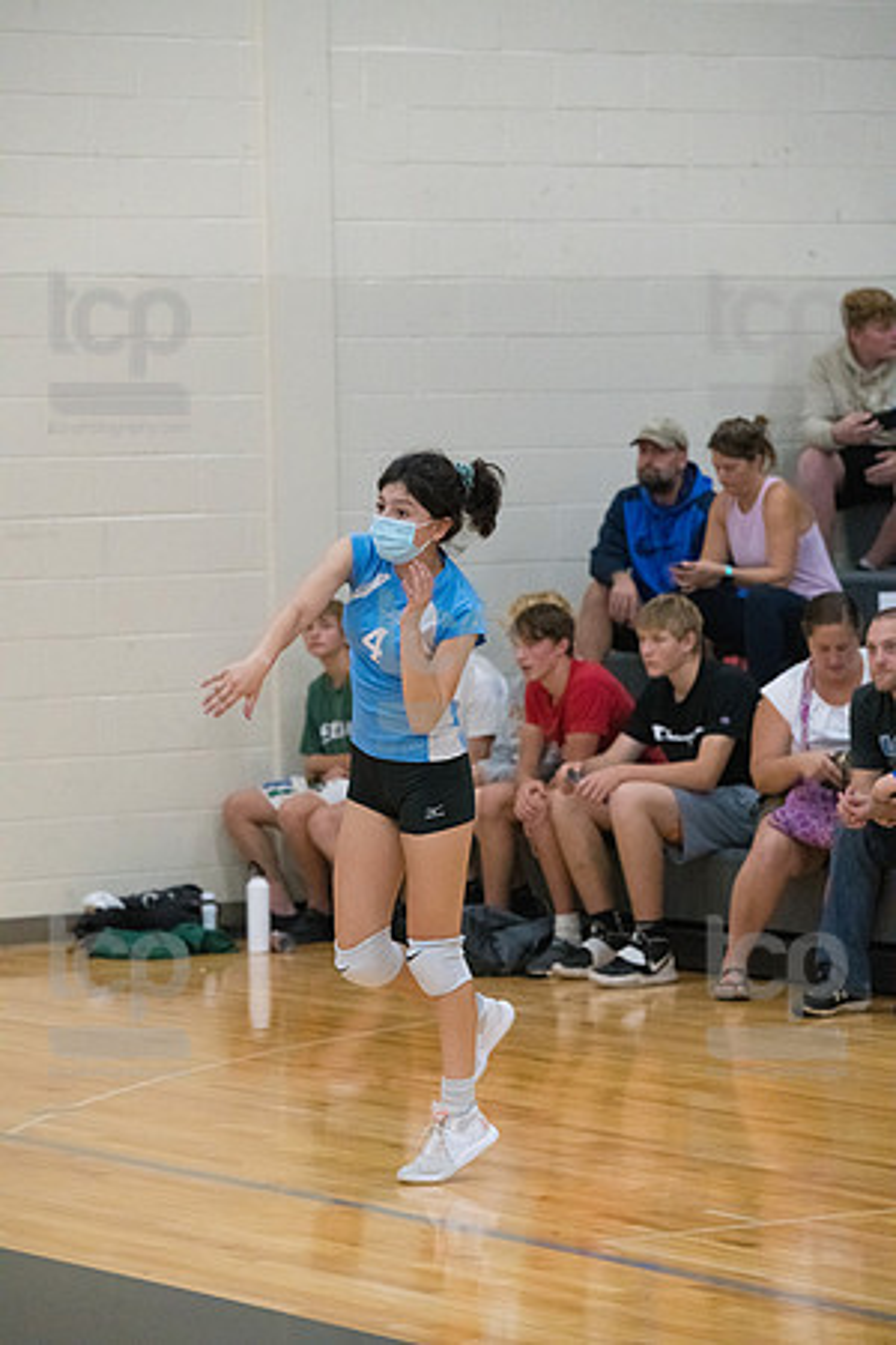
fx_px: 5600
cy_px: 672
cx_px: 448
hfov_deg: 9.1
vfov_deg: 13.7
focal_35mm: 150
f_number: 4.5
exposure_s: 1/1000
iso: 6400
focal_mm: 150
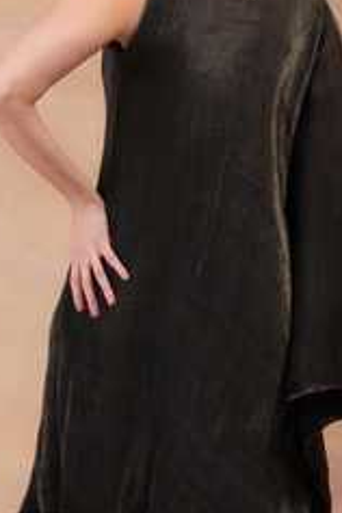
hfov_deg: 7.5
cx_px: 171
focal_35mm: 182
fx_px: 2593
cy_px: 326
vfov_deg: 11.3
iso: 250
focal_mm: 82
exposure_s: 1/125
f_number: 9
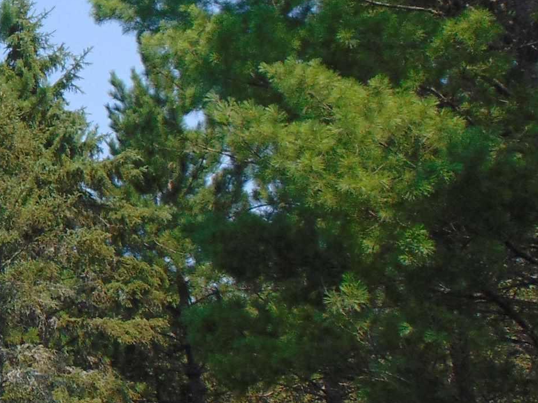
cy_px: 152
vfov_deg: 18.0
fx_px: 1274
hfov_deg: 20.7
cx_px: -246
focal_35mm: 82
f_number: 7.7
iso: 80
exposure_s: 1/200
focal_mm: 4.5
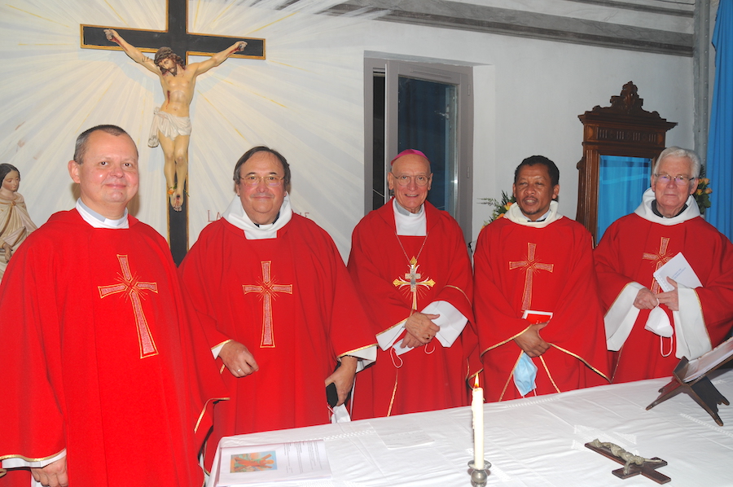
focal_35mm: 27
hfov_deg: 67.4
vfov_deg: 47.8
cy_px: 244
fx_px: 549
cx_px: 366
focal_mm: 18
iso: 200
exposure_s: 1/60
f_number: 6.3
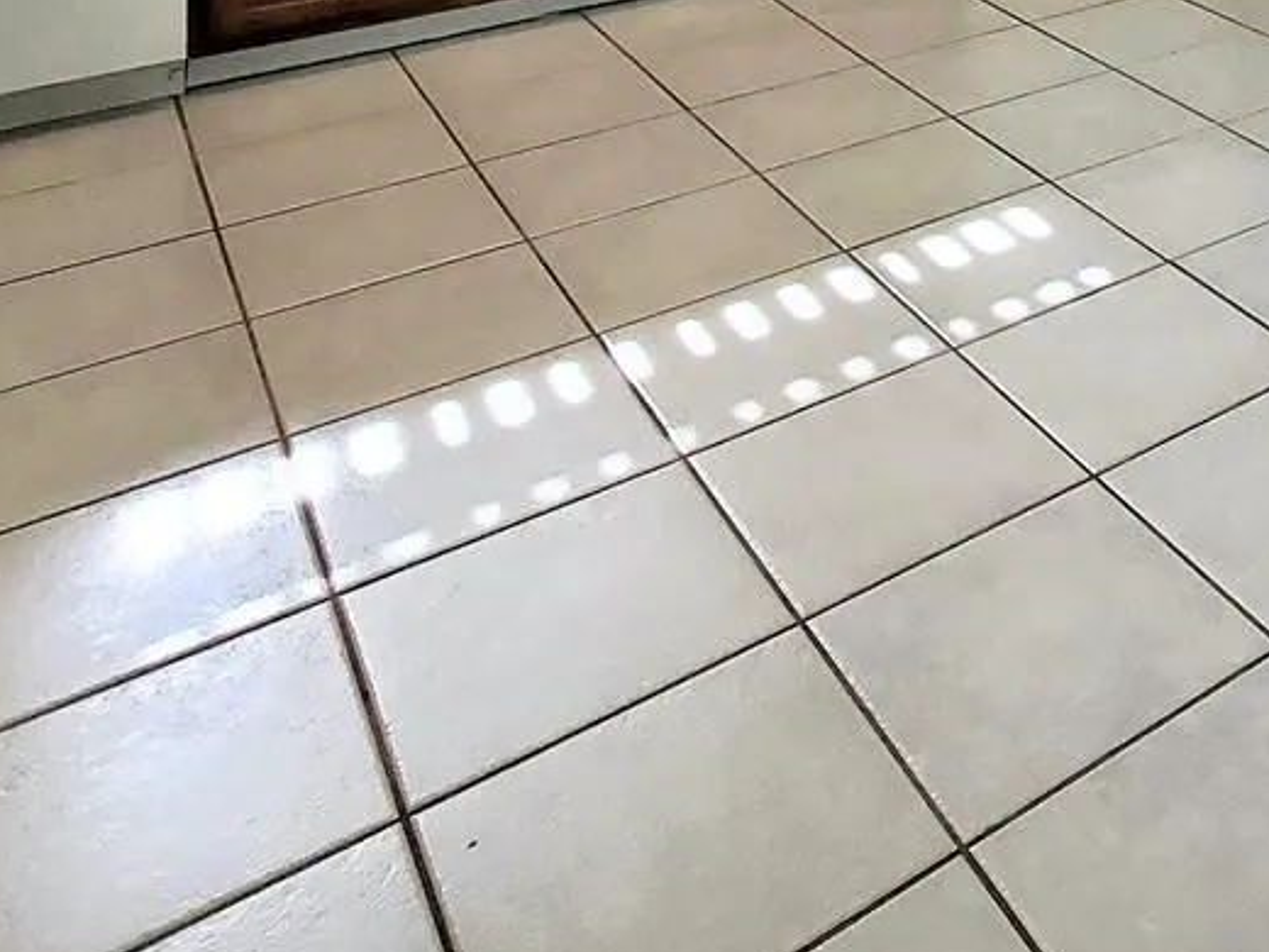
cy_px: -496
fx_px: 1466
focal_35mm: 40
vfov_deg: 26.0
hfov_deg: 40.0
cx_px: 1320
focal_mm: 1.8
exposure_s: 1/59.2
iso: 64
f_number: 2.2
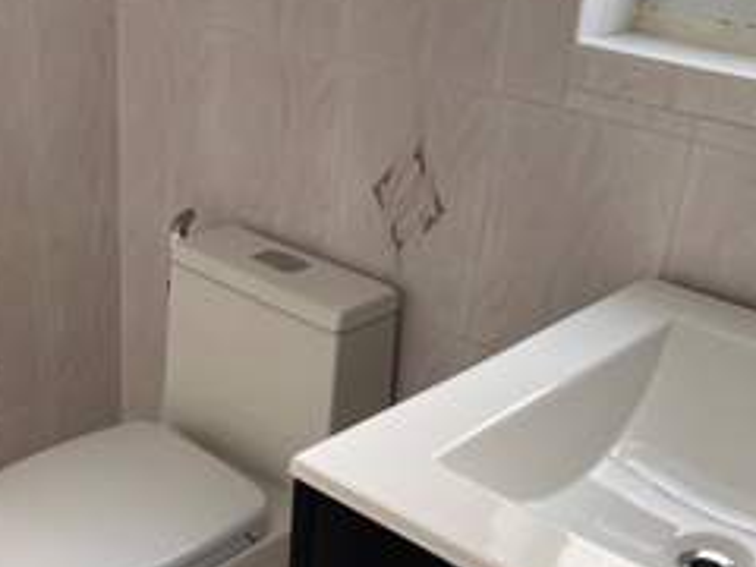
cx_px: 280
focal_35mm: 52
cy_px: 369
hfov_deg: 36.6
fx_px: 1136
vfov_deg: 27.9
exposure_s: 1/121
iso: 80
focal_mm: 5.7
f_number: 1.5
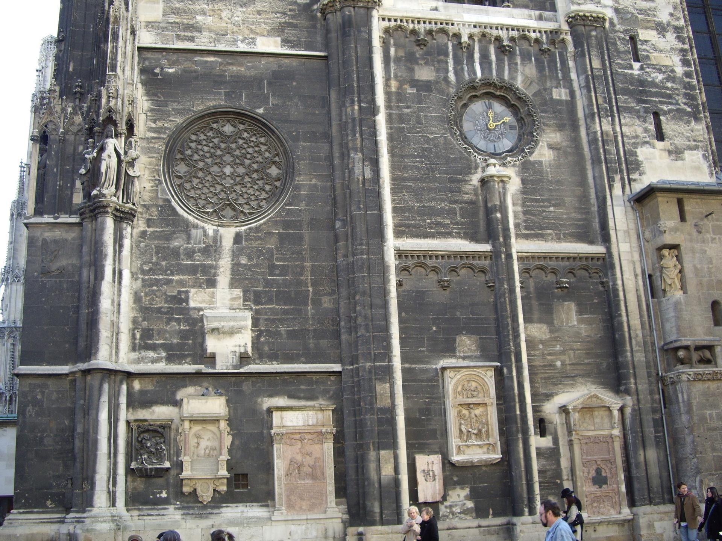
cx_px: 361
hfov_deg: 49.0
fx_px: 793
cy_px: 270
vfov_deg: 37.7
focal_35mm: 38
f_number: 2.8
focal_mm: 7.9
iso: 100
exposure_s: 1/160
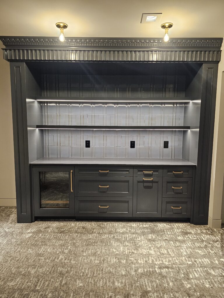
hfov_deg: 58.9
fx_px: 198
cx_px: 112
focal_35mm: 23
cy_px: 149
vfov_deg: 73.9
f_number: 1.7
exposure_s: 1/120
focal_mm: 6.3
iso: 500
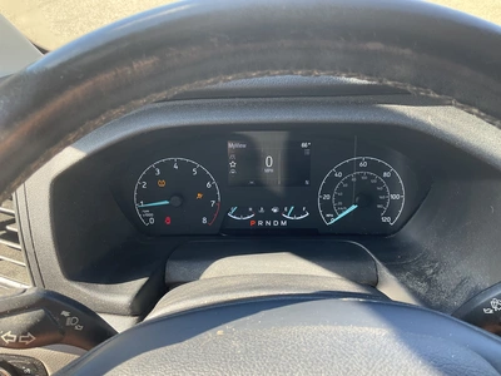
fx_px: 420
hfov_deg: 61.7
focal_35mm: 29
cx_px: 250
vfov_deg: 48.2
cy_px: 188
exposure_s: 1/122
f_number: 1.8
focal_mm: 3
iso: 40
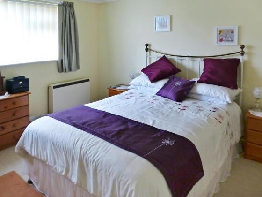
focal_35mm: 25
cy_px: 96
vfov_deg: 54.9
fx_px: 189
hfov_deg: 69.4
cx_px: 133
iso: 400
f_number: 3.3
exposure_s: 1/50
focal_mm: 4.3
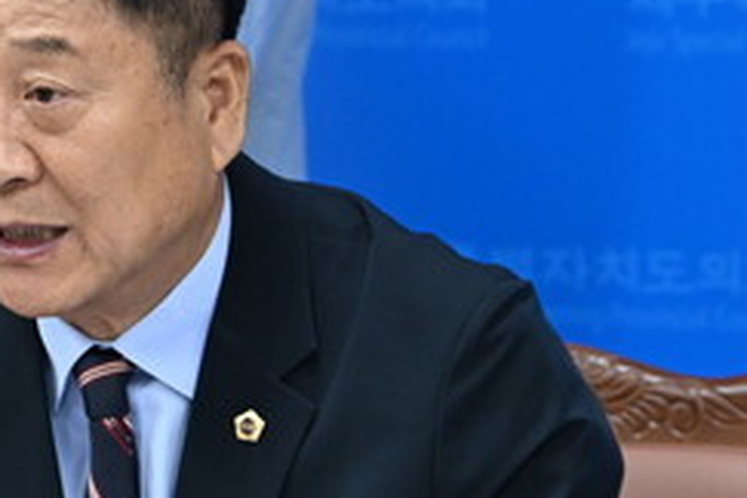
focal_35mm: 465
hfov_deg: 4.4
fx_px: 9648
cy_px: 252
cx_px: 22
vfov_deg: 3.0
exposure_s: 1/250
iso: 2500
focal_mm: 120
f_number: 4
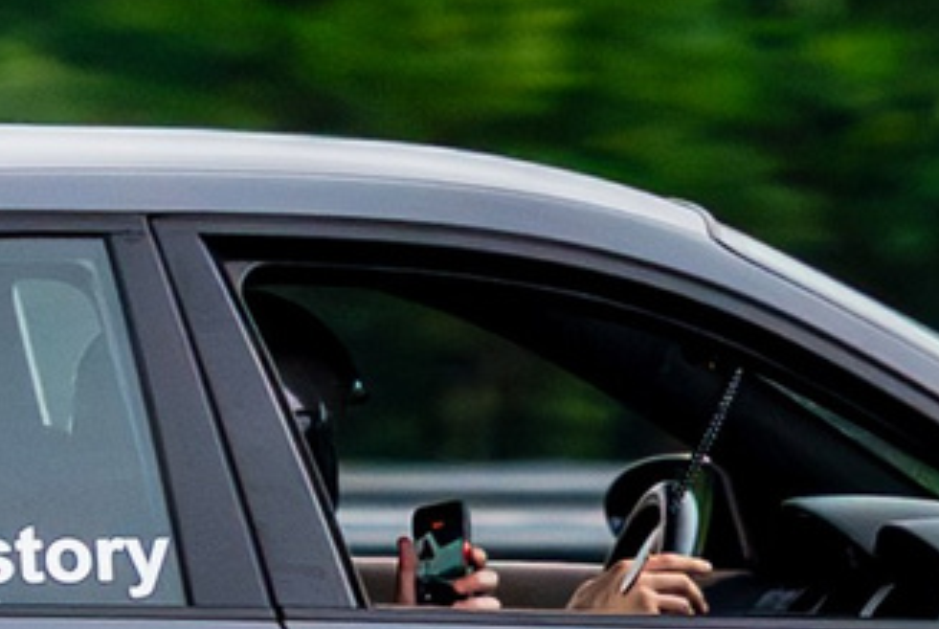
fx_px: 27032
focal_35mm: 1035
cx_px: 1126
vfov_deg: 1.3
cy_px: 532
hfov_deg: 2.0
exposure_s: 1/200
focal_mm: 85
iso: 640
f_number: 3.5
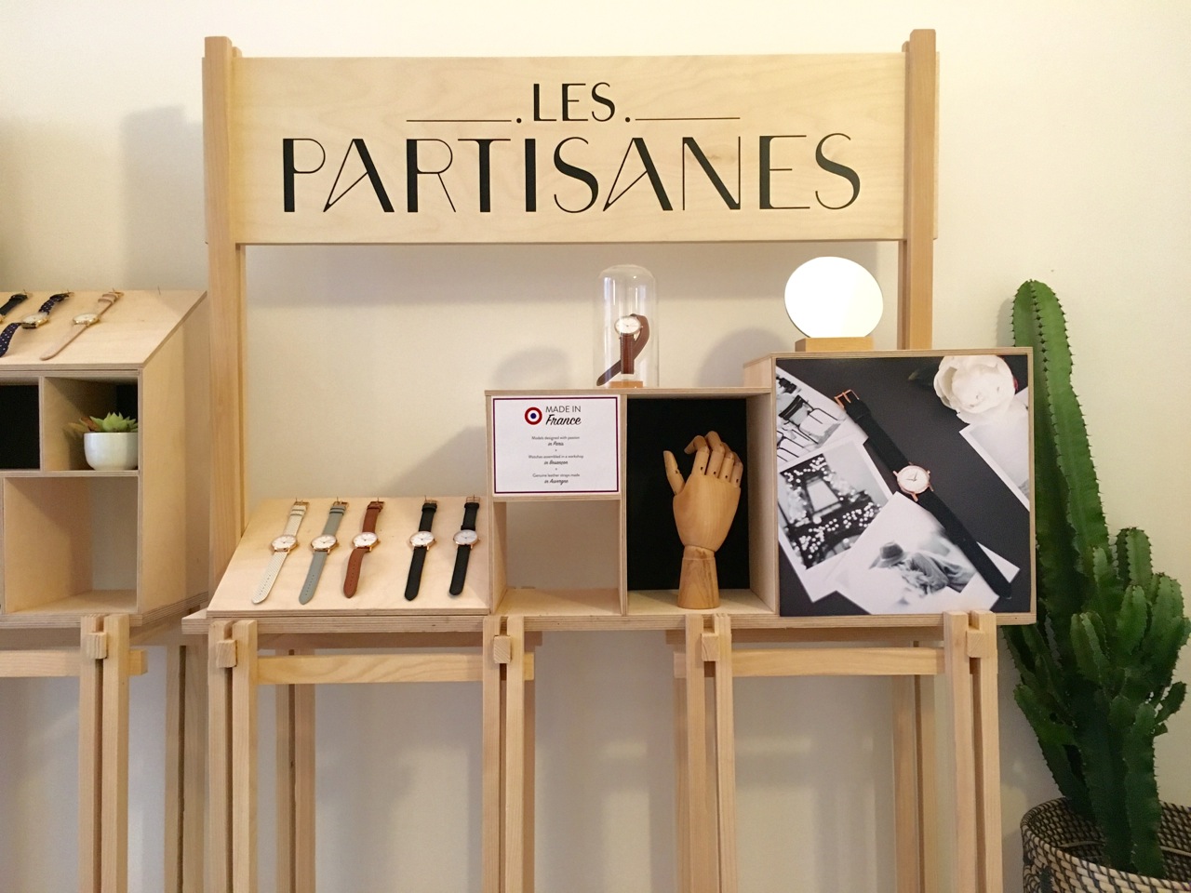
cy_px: 446
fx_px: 998
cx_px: 596
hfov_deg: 61.7
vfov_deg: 48.2
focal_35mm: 29
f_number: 2.2
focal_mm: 4.15
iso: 200
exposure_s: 1/25
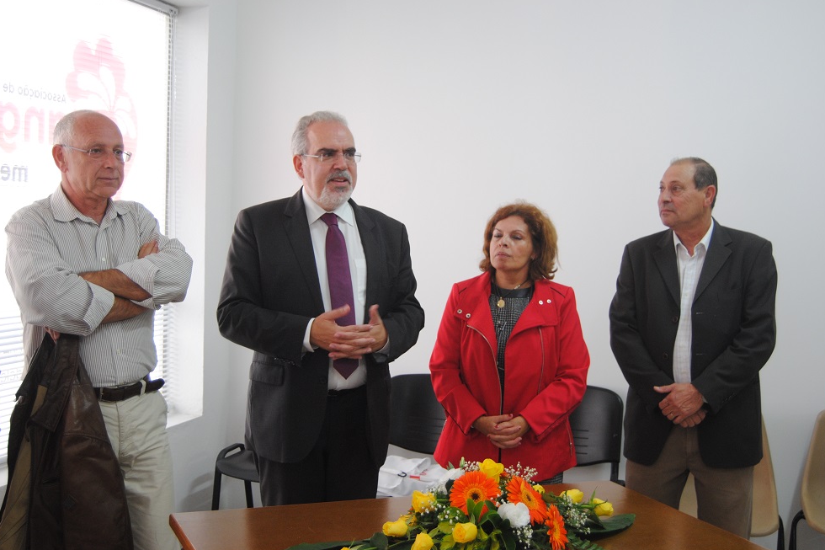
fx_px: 1089
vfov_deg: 28.3
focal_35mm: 48
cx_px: 410
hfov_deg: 41.5
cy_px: 273
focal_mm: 31
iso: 400
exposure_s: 1/30
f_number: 4.2
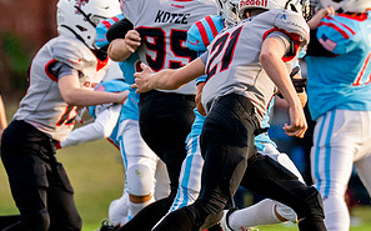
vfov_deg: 2.0
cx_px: 219
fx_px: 6778
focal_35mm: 671
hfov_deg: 3.1
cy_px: 81
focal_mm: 200
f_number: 2.8
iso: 640
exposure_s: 1/2000
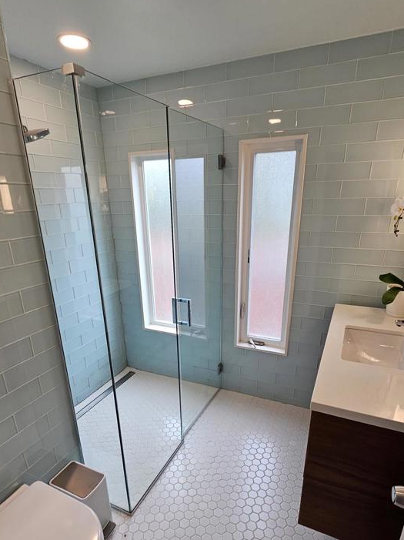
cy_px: 324
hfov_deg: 68.6
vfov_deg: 83.6
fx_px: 296
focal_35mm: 19
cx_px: 189
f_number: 2.2
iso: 50
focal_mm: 2.2
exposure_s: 1/60
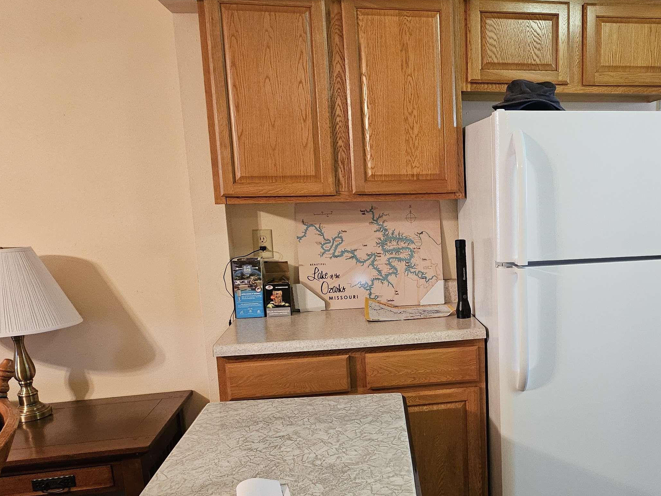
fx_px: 687
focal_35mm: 36
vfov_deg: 39.4
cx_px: 490
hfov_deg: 49.5
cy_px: 311
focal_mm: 5
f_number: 1.8
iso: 800
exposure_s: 1/120
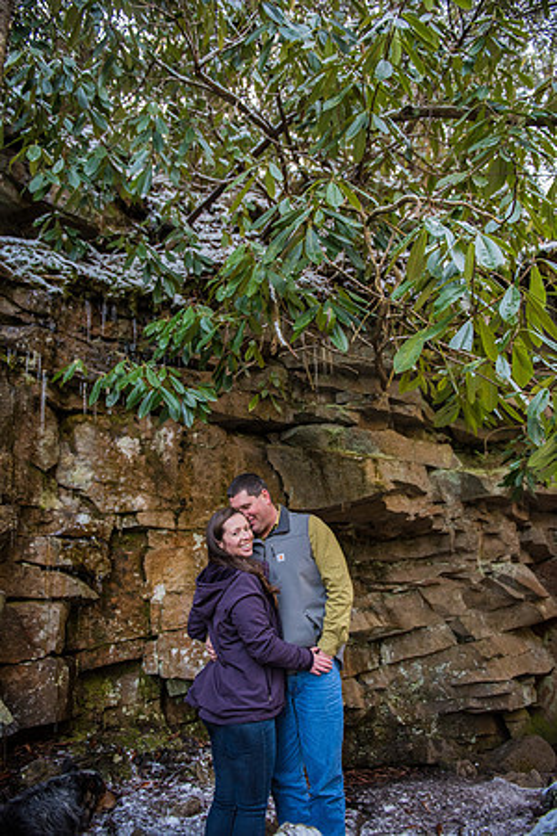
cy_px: 418
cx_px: 278
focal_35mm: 24
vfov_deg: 73.7
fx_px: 557
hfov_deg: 53.1
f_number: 3.2
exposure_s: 1/250
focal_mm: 24
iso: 1600
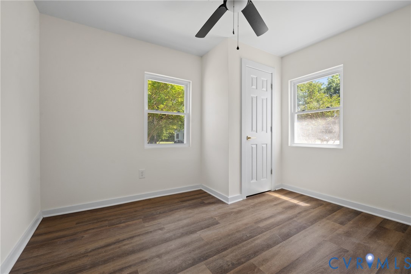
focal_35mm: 15
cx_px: 206
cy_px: 137
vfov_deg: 77.3
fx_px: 171
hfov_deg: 100.4
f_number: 8
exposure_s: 1/8
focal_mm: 15
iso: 320
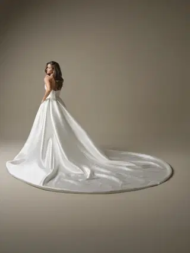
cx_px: 95
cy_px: 126
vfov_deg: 42.1
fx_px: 329
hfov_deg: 32.2
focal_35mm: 45
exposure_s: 1/125
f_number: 10
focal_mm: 56.3
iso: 500
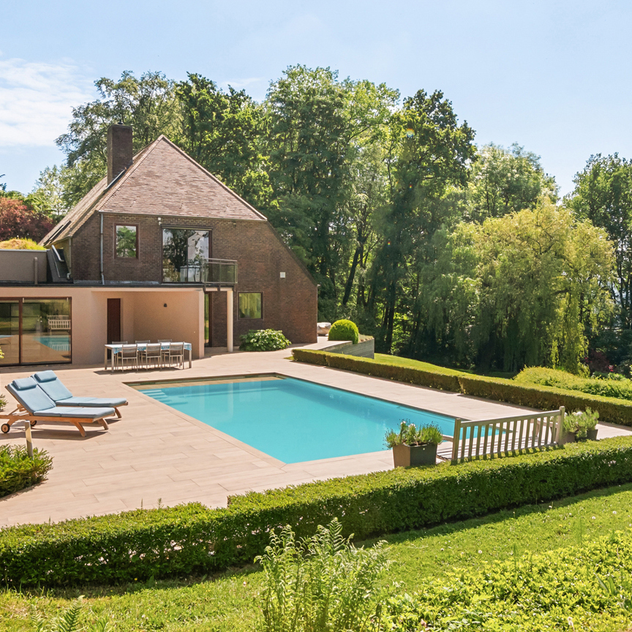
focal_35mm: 34
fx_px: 702
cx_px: 387
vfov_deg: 48.4
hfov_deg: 48.1
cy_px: 295
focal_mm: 16
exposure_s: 1/1600
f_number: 8
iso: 800
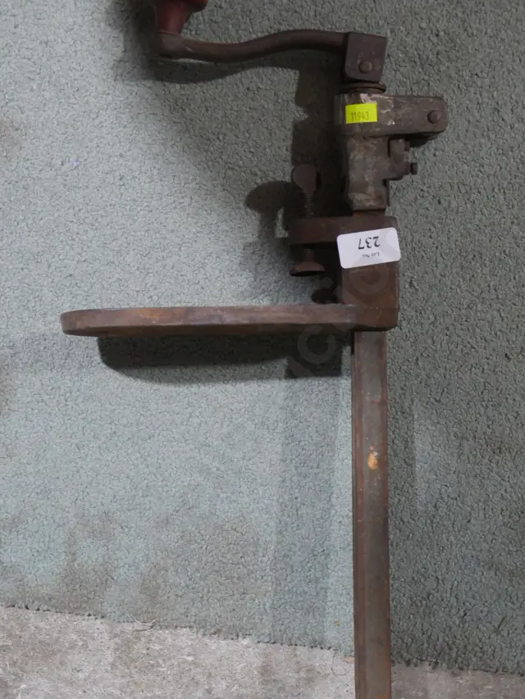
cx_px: 295
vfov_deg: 32.2
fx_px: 1213
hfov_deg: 24.4
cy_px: 372
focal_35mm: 60
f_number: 5.3
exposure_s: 1/60
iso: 1600
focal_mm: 25
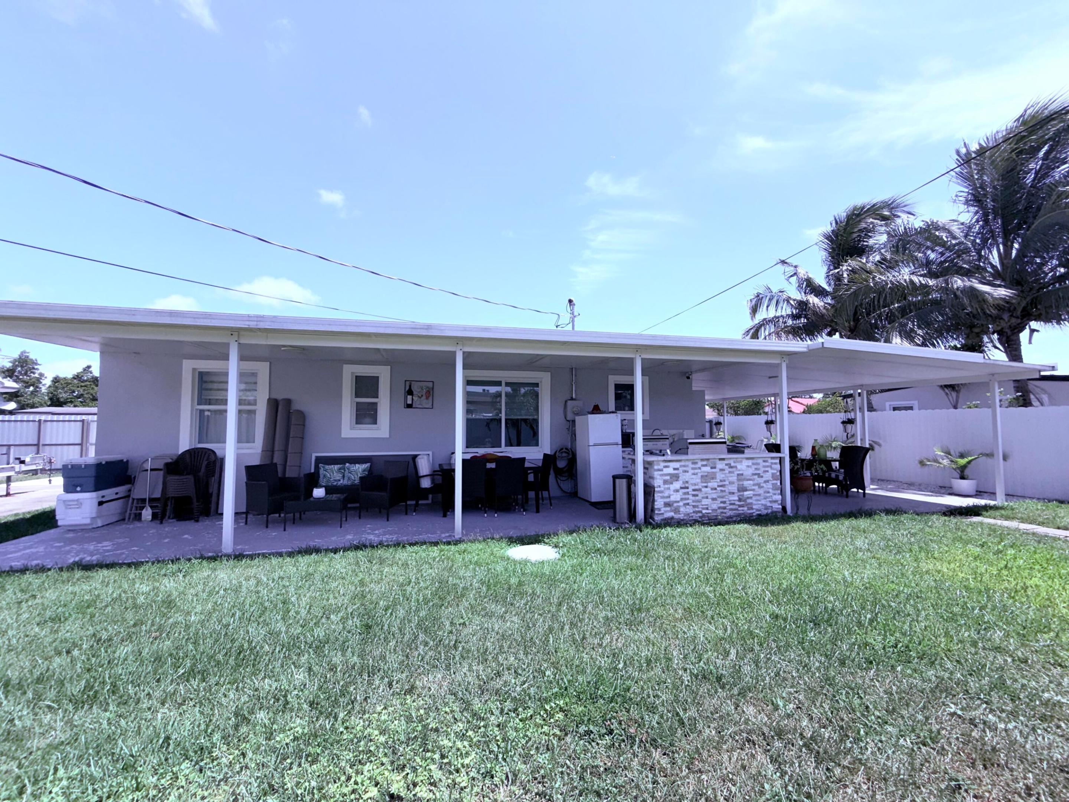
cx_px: 534
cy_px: 401
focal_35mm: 14
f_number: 2.2
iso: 16
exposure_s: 1/928
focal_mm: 2.22
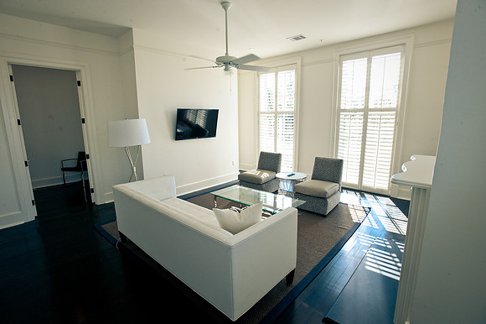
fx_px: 229
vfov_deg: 70.4
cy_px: 162
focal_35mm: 17
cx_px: 243
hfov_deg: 93.3
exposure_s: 1/160
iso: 640
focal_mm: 17
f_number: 8
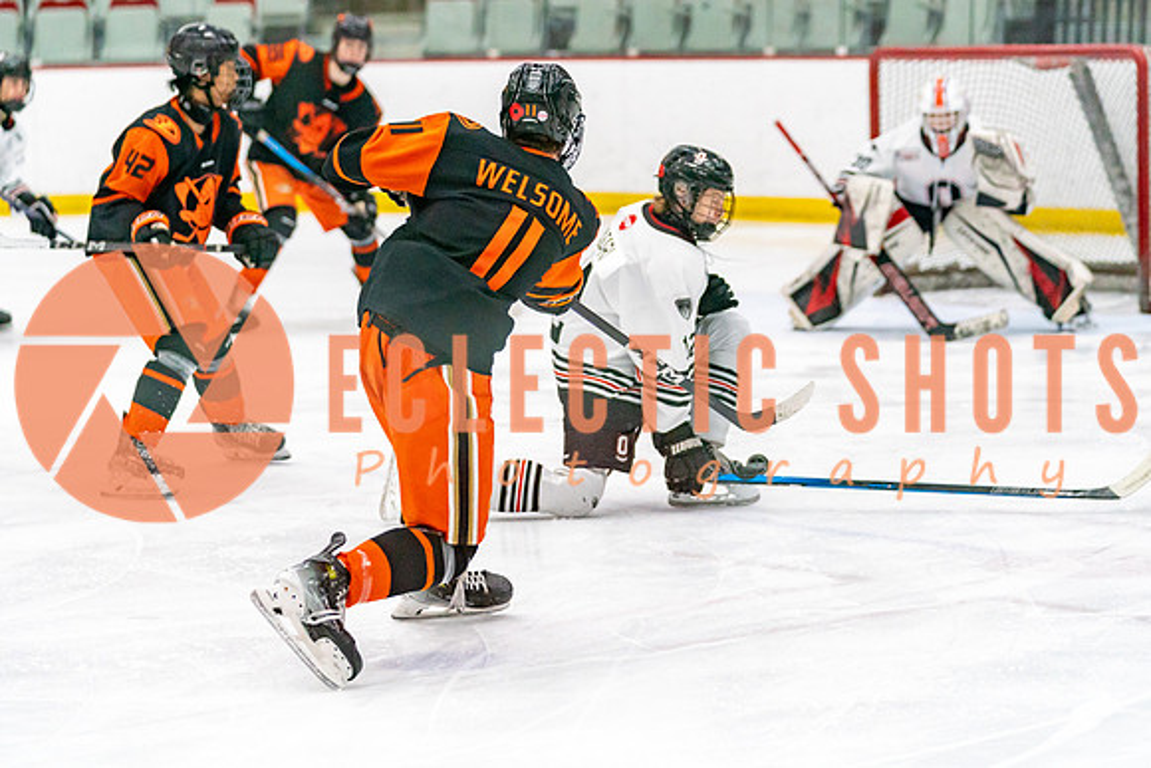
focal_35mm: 134
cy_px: 318
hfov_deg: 15.3
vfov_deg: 10.3
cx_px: 575
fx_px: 4276
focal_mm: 107
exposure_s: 1/1250
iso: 3200
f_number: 2.8
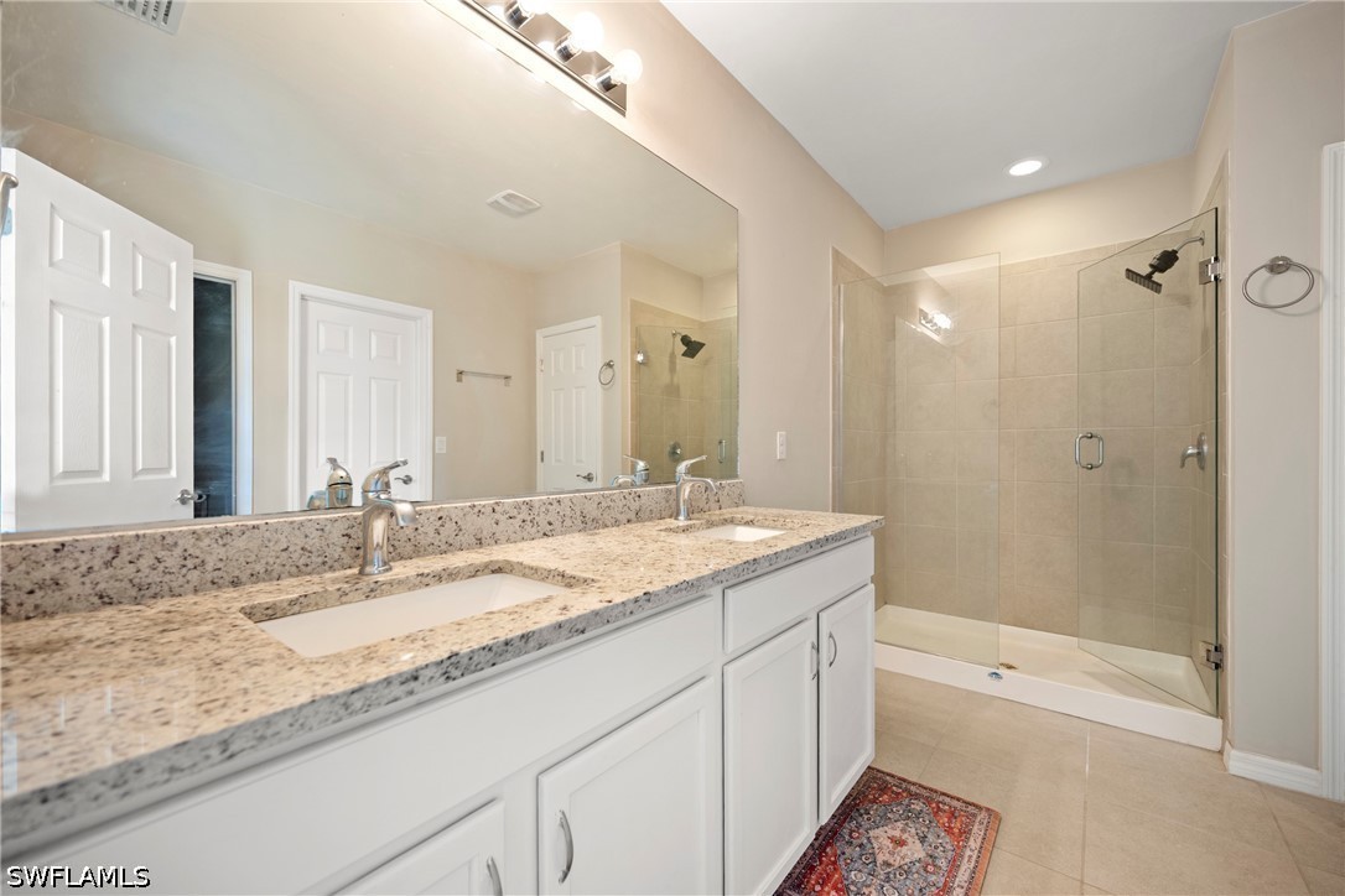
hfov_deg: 104.3
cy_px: 448
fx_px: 523
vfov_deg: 81.2
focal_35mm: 14
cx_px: 672
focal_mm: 14
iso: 1000
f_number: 4
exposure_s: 1/15
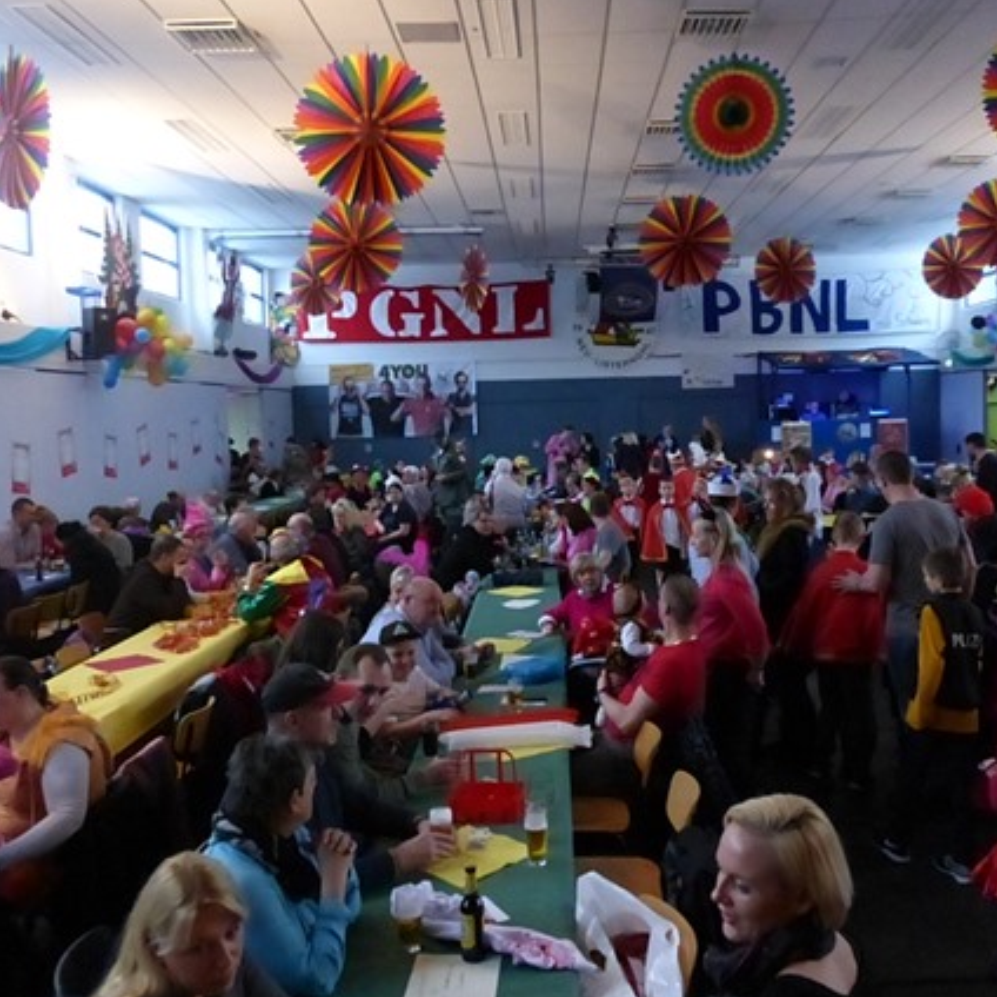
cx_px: 560
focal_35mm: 32
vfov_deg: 51.1
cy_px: 474
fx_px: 1043
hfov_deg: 51.0
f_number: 2.8
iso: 1600
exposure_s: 1/125
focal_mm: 4.5
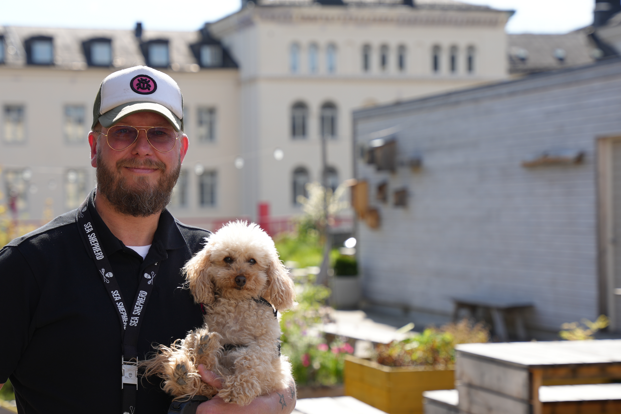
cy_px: 239
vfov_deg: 14.9
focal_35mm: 92
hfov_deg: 22.1
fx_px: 1587
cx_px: 284
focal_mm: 70
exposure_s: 1/400
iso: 100
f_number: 4.5
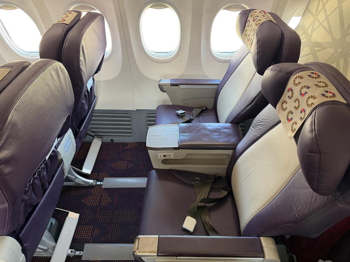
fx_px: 243
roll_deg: +0.6
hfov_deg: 71.6
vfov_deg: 56.8
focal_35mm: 24
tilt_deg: -40.2
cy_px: 131
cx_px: 175
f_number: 1.78
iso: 200
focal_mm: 6.76
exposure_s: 1/64
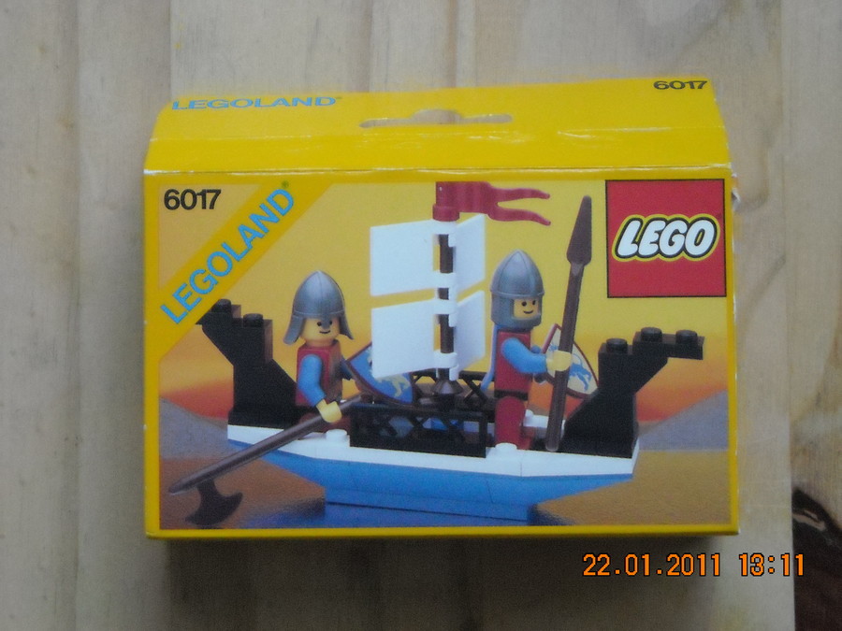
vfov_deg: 14.1
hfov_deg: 18.7
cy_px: 316
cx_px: 421
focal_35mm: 105
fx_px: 2554
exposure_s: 1/76
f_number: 4.7
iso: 800
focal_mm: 17.1
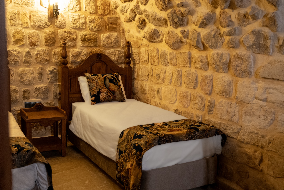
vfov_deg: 34.2
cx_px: 142
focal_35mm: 39
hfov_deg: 49.6
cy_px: 95
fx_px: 308
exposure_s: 1/160
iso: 3200
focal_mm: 25.7
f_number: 2.8
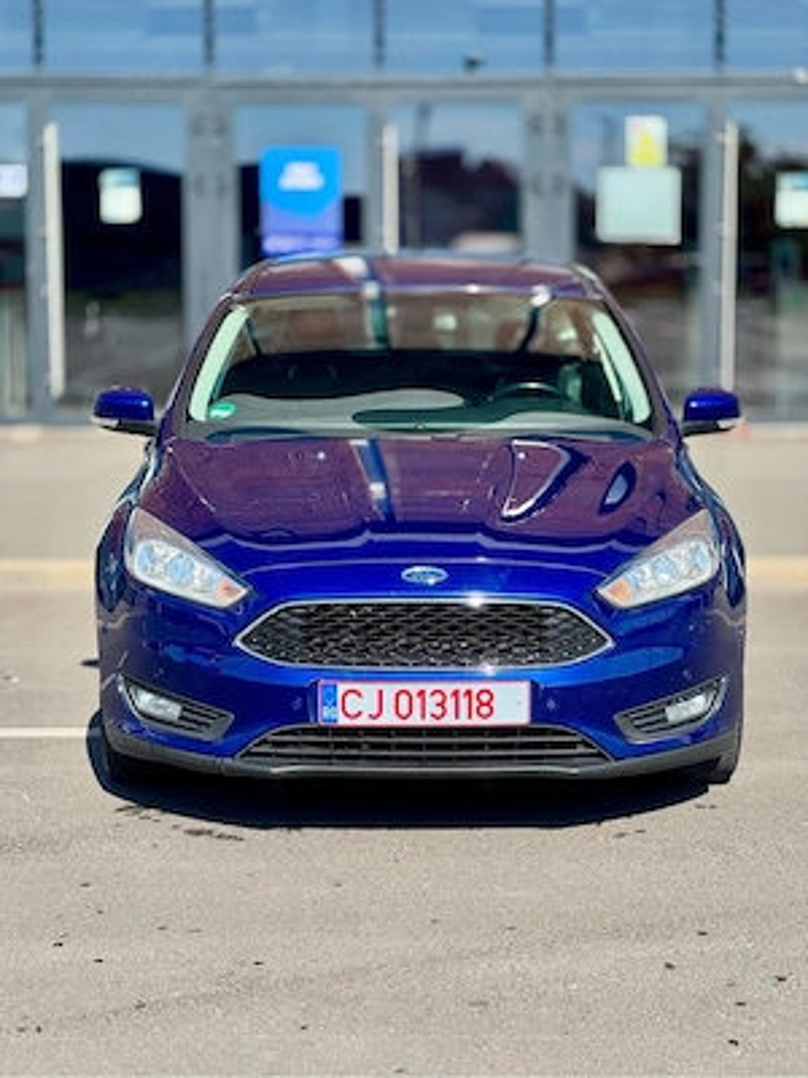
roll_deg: +0.1
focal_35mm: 77
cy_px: 539
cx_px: 404
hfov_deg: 19.1
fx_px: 2396
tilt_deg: -5.8
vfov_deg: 25.3
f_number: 2.8
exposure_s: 1/384
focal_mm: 9
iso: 25
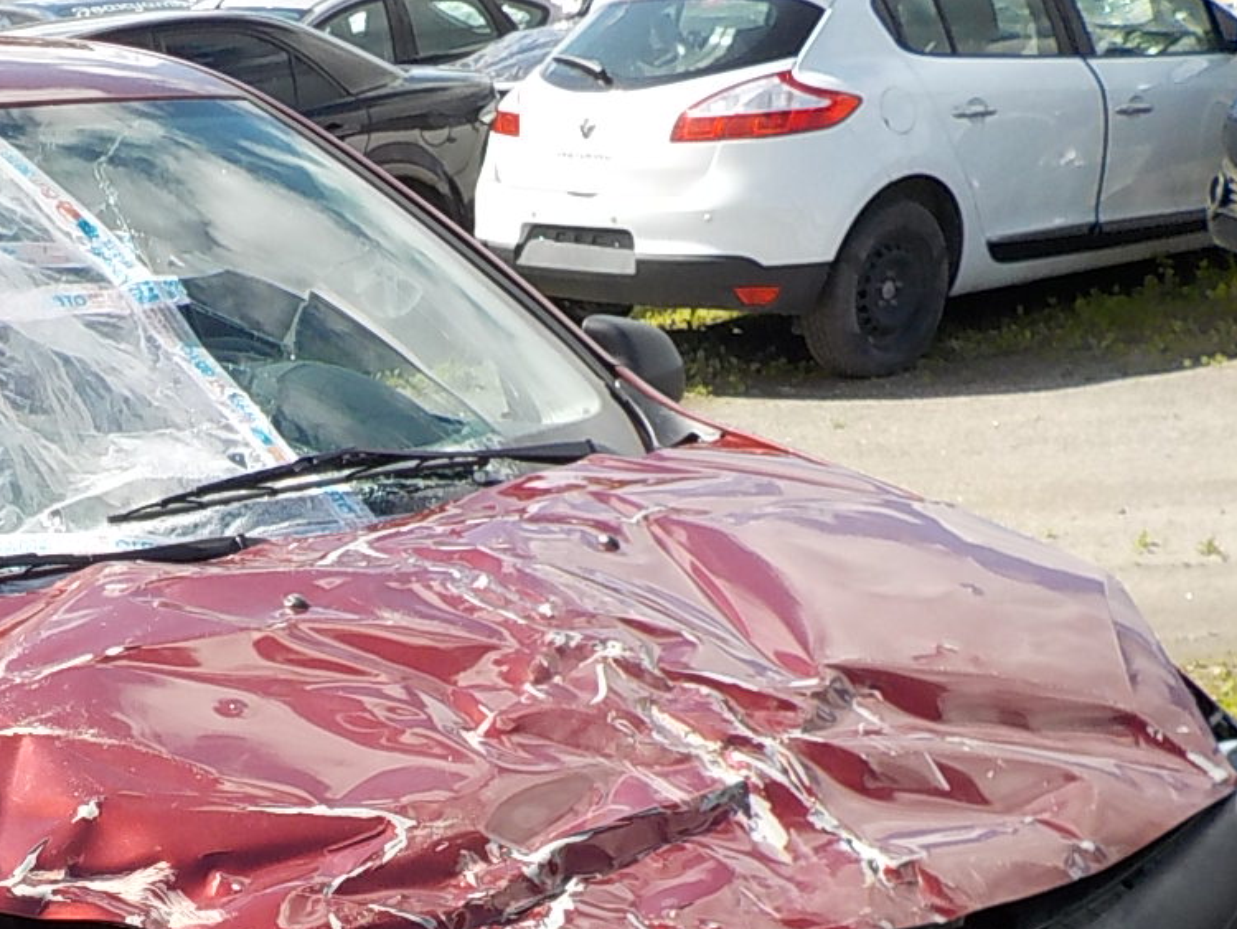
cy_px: 975
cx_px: 158
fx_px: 2288
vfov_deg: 21.9
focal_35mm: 64
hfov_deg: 29.2
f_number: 3.3
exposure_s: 1/640
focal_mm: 4.1
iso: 125
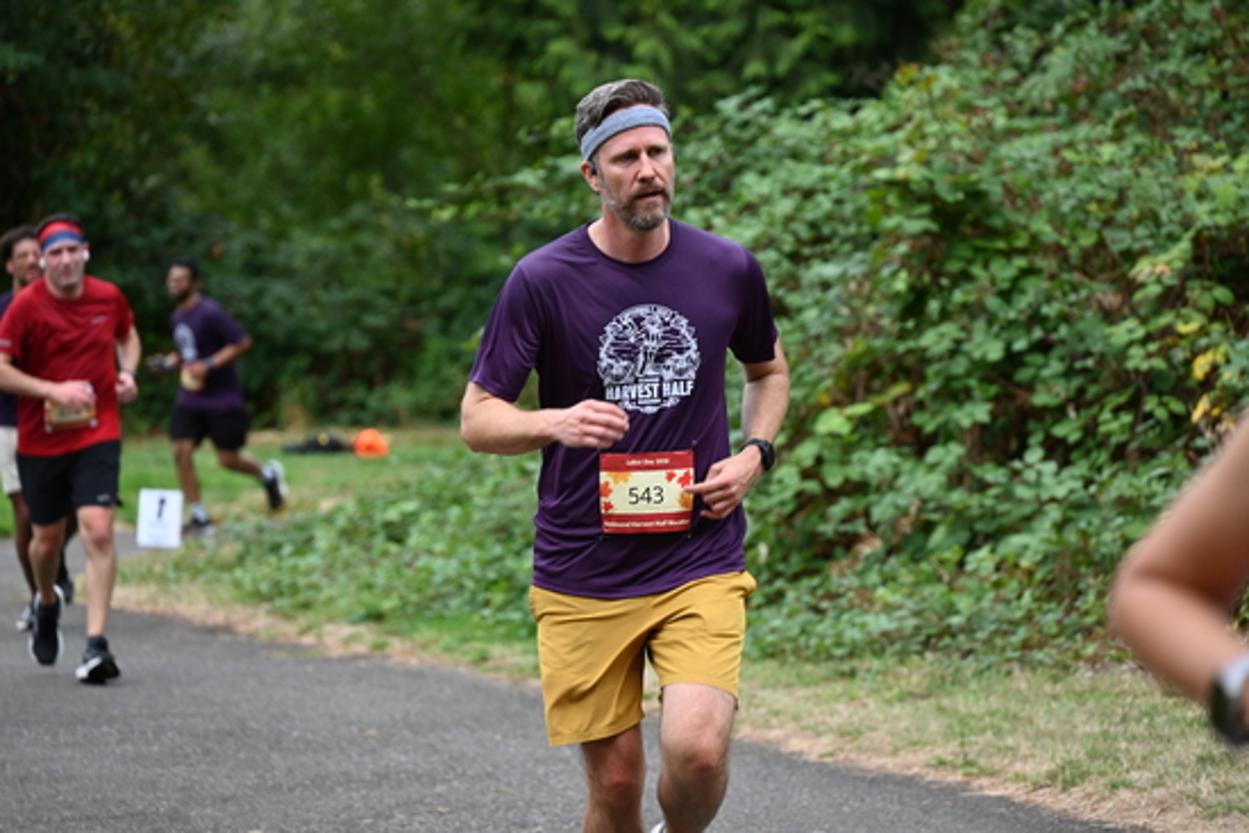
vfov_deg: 6.9
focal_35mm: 200
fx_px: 6940
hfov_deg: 10.3
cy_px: 416
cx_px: 624
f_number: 6.3
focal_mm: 200
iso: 400
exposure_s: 1/320
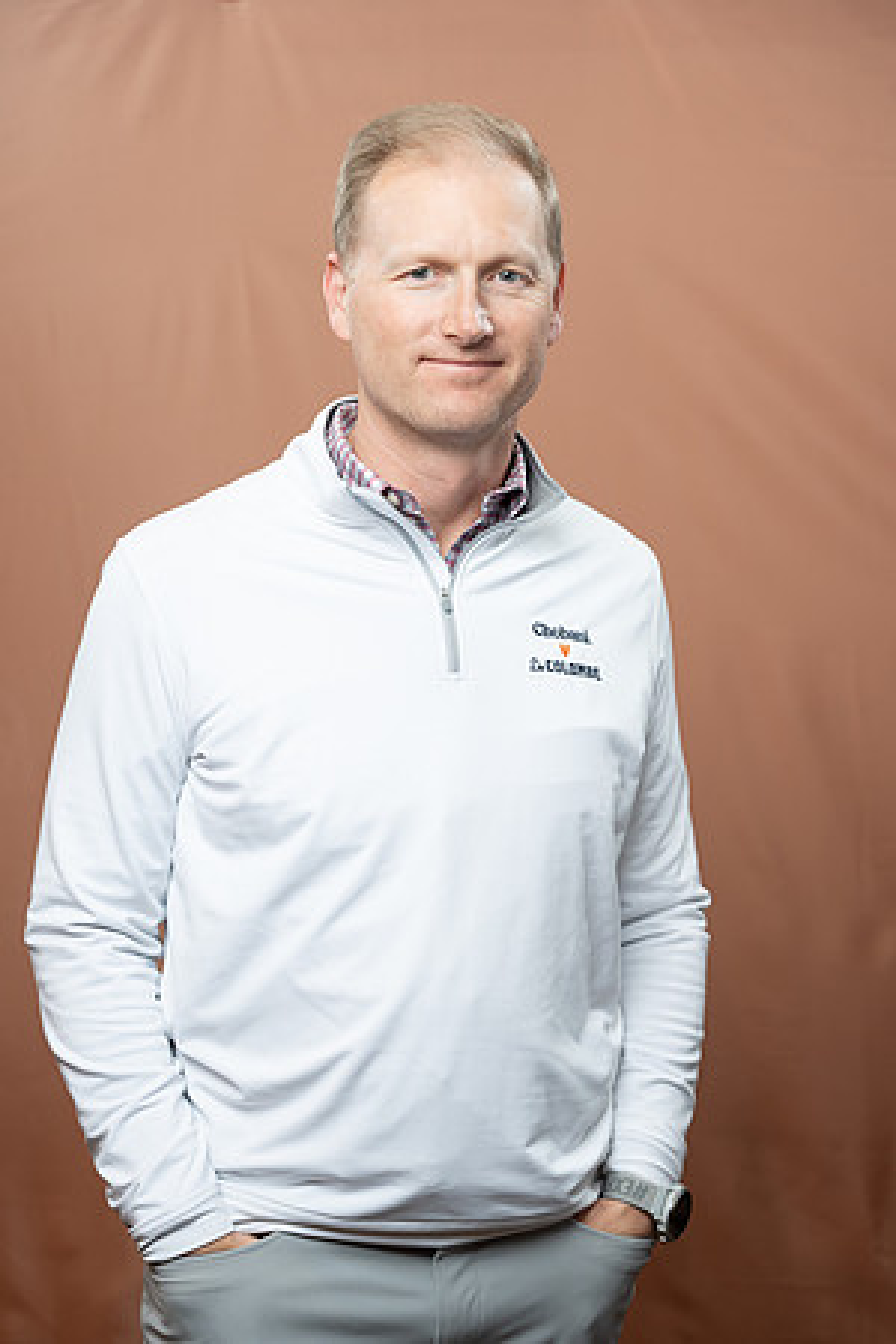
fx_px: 2613
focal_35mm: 70
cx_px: 448
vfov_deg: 28.8
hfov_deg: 19.5
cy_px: 672
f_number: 4
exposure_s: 1/160
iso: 320
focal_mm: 70
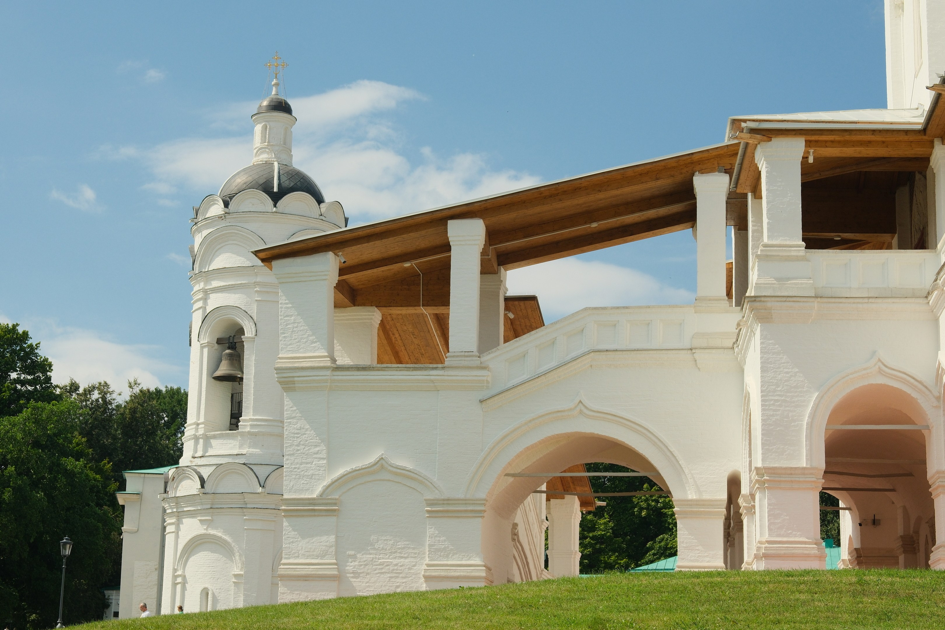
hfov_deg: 27.0
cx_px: 472
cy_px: 315
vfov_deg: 18.2
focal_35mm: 75
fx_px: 1969
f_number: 8
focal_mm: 50
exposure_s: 1/1100
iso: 640
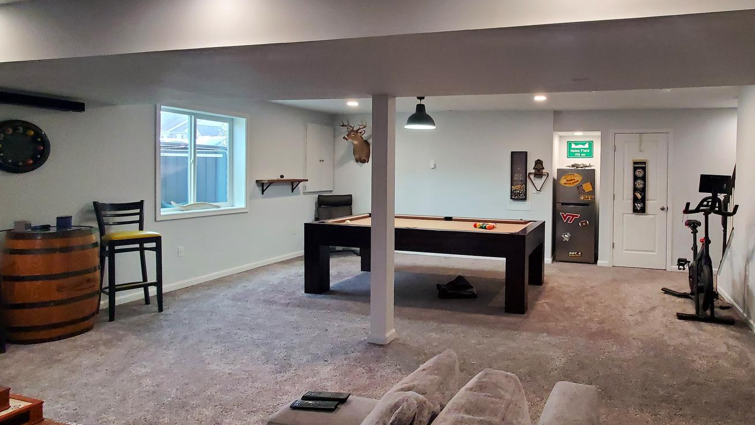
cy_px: 186
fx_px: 441
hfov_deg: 79.1
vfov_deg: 51.4
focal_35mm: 22
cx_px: 488
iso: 400
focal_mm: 1.8
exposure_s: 1/60
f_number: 2.2
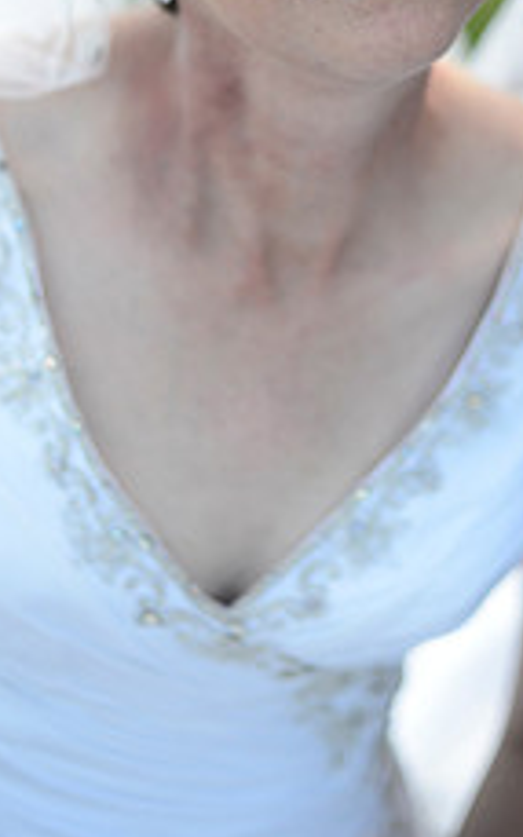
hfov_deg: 13.0
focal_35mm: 100
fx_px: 2282
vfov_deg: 20.5
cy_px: 124
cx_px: 366
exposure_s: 1/1250
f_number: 1.8
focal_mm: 50
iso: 400
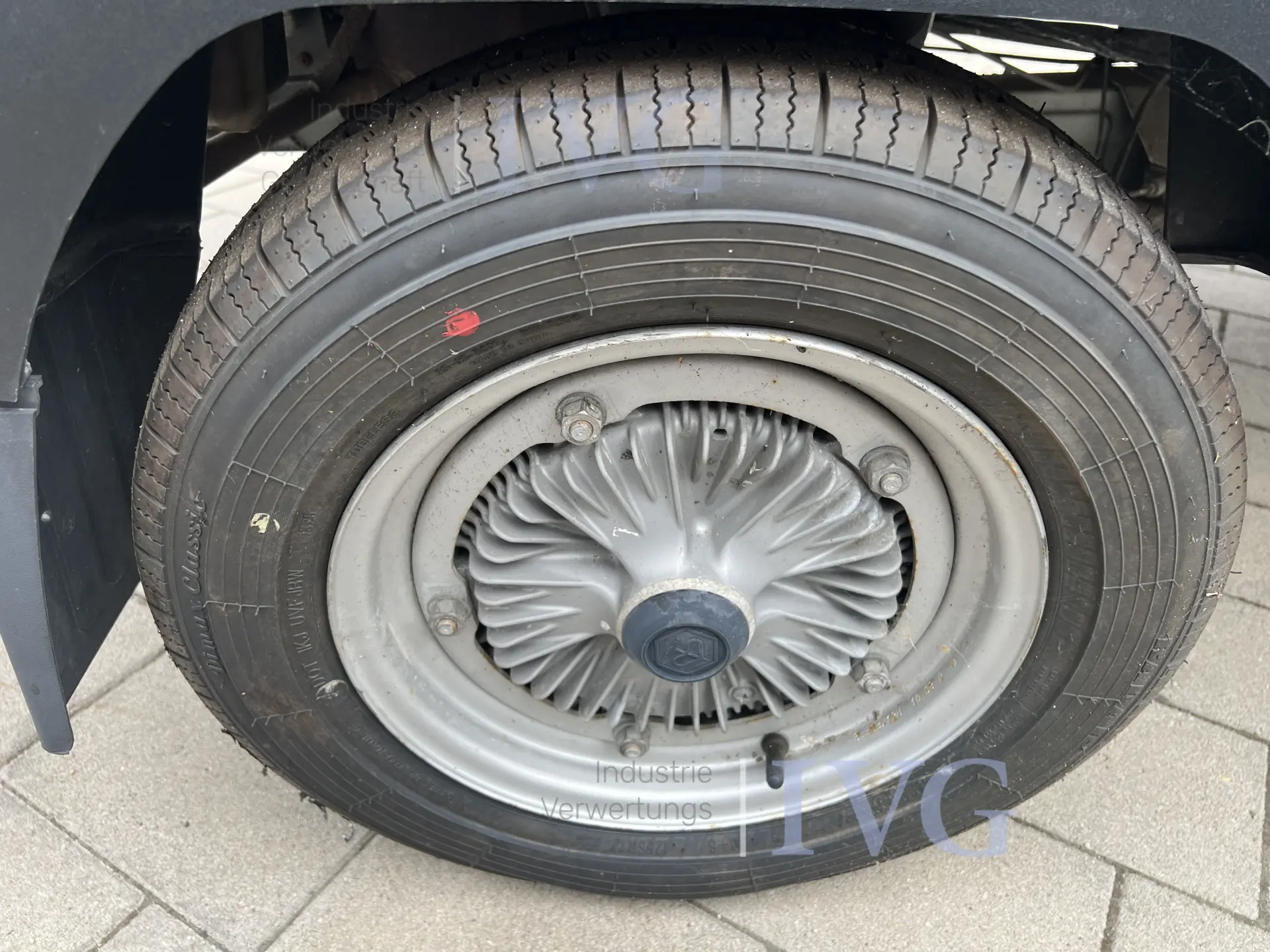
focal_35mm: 26
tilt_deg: -33.9
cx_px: 635
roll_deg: -2.8
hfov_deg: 67.3
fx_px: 954
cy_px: 476
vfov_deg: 53.1
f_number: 1.5
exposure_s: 1/461
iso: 50
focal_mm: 5.7
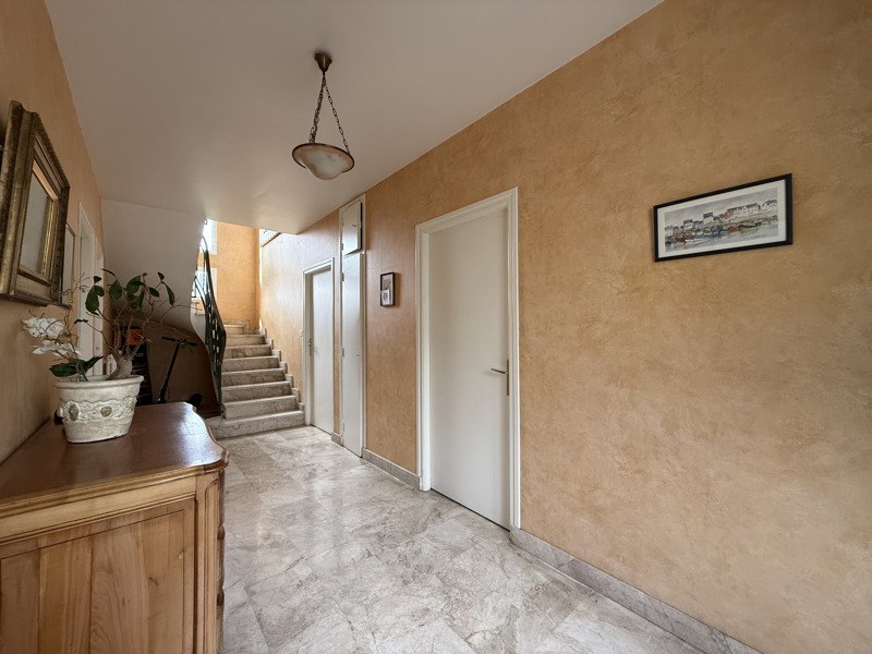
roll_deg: +0.0
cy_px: 327
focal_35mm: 14
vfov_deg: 85.7
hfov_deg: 102.1
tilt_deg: +0.3
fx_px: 353
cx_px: 436
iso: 125
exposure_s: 1/99
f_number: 2.2
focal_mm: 2.22
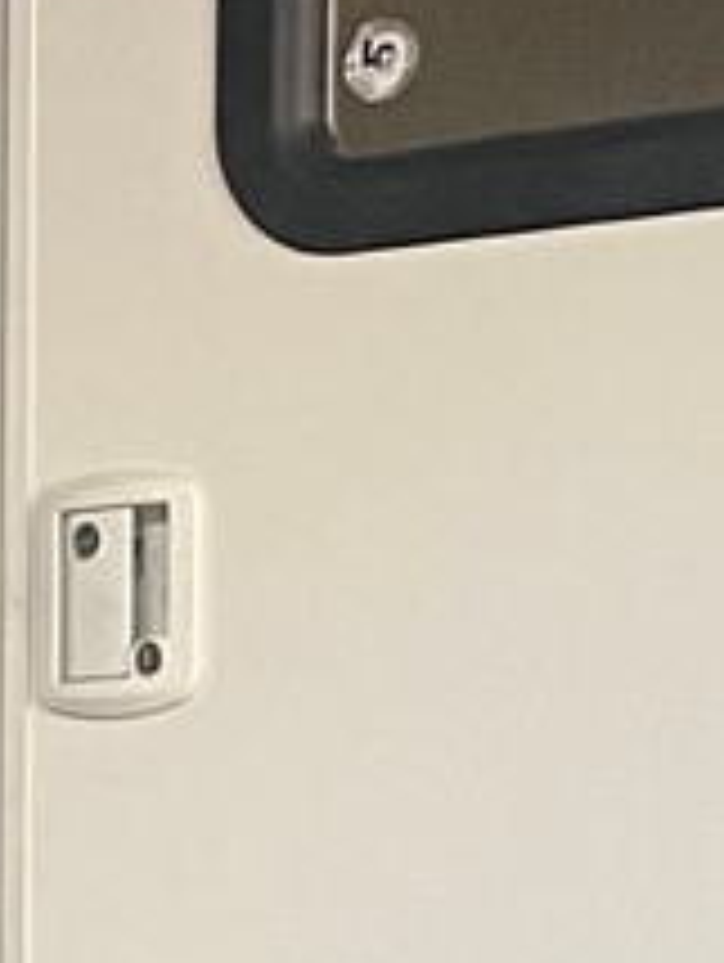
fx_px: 5399
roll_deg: +0.1
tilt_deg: +3.0
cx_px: -706
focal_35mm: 194
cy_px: 1125
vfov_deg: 10.0
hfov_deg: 7.4
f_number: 1.8
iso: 125
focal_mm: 4.25
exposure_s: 1/84
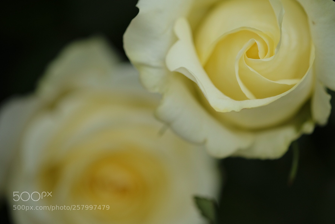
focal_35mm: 90
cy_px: 112
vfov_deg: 15.2
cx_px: 168
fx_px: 838
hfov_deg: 22.6
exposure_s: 1/340
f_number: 2.4
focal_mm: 60
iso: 400
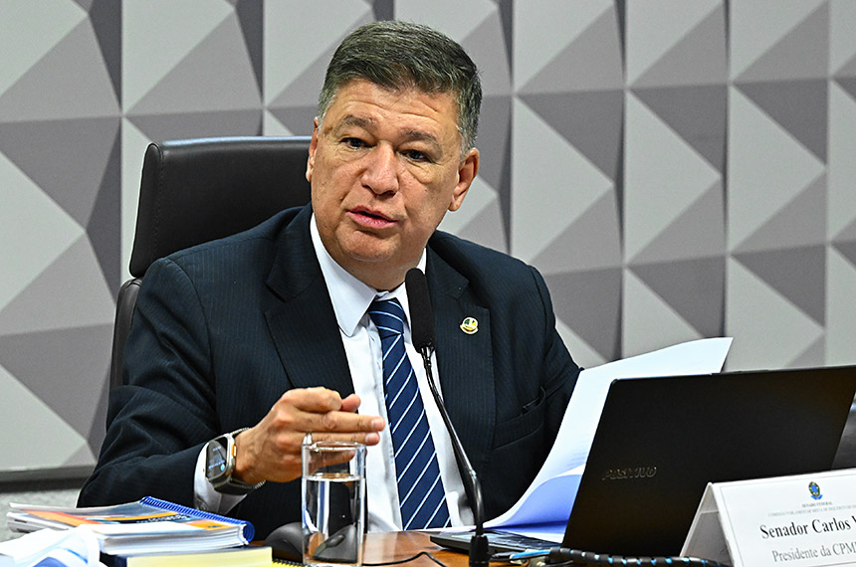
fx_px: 5150
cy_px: 284
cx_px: 428
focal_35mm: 217
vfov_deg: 6.3
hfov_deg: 9.5
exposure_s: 1/200
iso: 5000
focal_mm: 145
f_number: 5
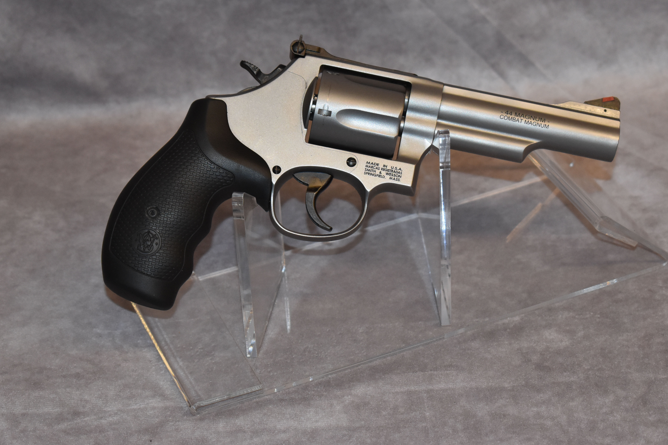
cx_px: 373
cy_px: 200
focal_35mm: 96
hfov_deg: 21.3
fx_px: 1773
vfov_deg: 14.3
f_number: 5.6
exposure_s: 1/200
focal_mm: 55
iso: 1250
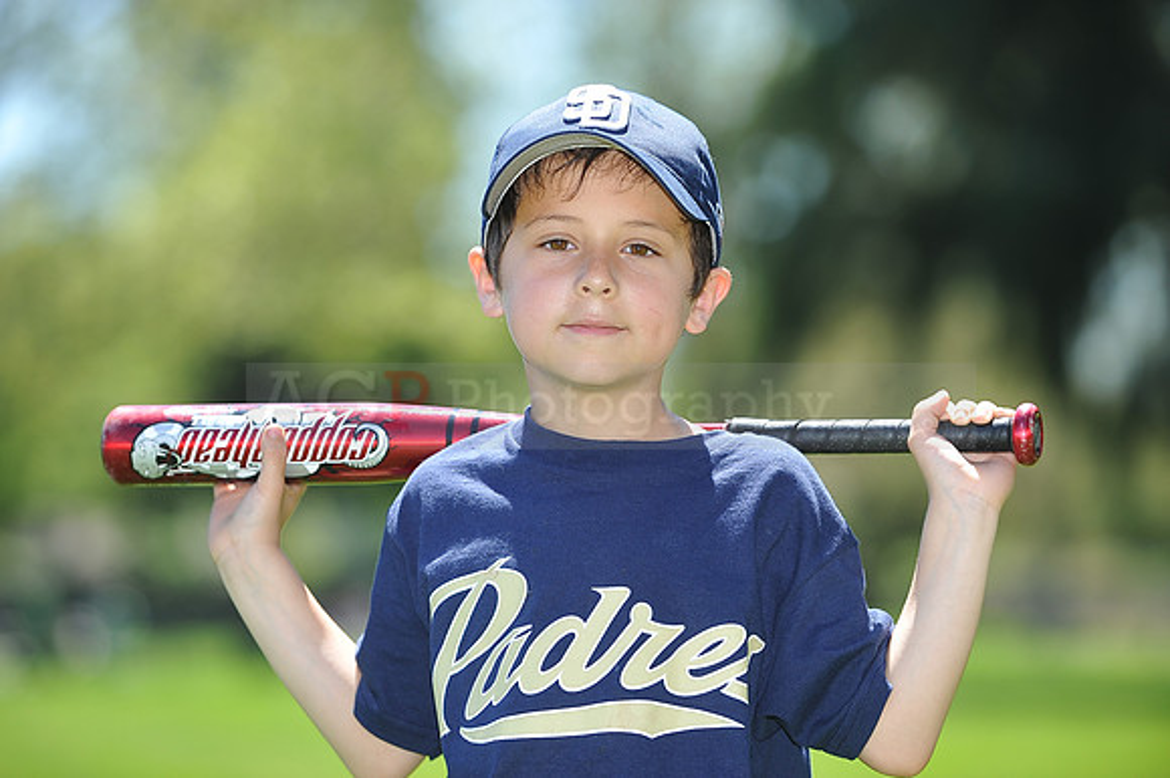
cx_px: 585
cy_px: 389
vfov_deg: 8.3
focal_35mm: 165
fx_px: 5359
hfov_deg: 12.5
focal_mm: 165
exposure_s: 1/500
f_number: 4.5
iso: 200
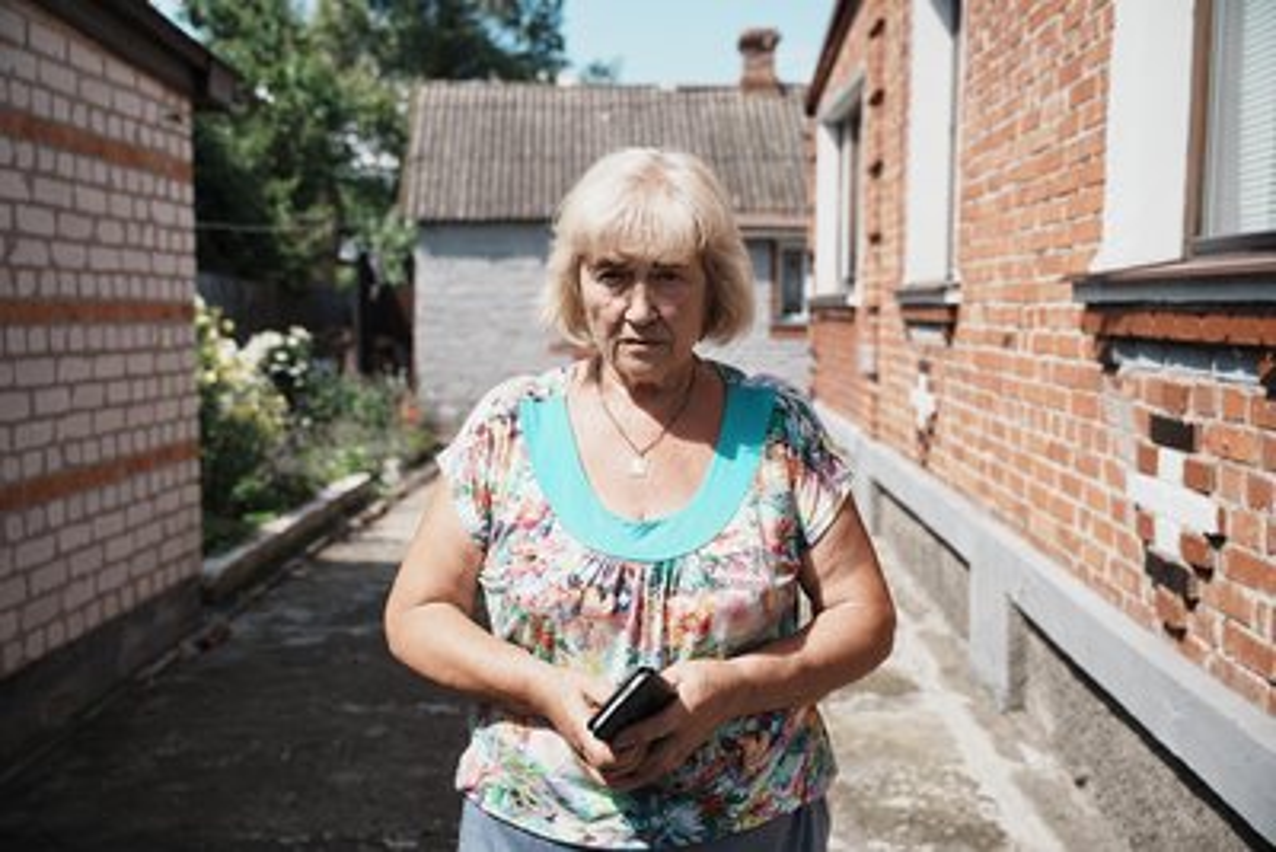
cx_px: 638
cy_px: 426
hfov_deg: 54.4
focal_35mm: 35
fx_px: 1241
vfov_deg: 37.9
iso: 100
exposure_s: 1/1250
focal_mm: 35
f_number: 3.5
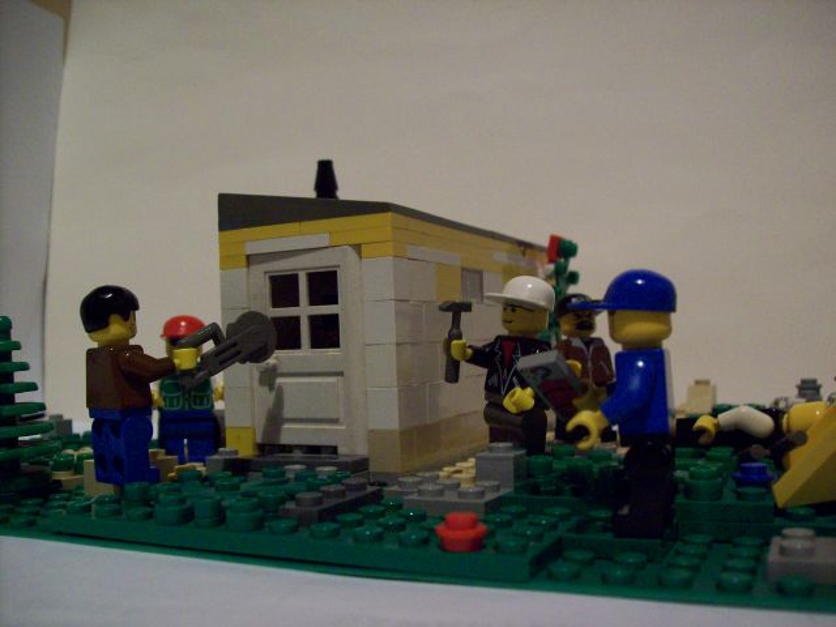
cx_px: 418
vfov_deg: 39.7
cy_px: 314
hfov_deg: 51.4
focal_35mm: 36
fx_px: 869
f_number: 2.7
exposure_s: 1/5.66
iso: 200
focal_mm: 6
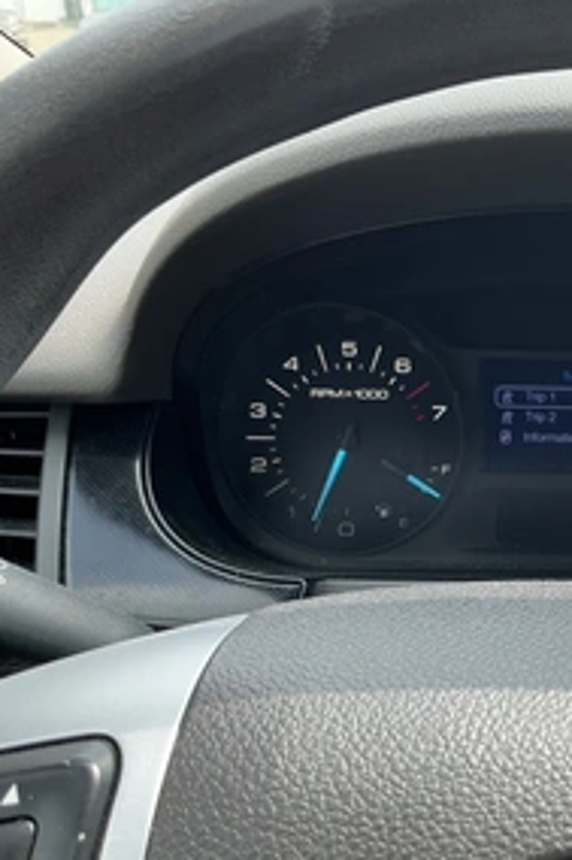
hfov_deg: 30.8
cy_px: 445
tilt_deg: -23.0
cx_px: 539
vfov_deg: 47.4
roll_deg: +0.4
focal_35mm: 41
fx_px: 978
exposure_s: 1/222
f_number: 1.8
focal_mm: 3
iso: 20
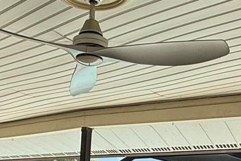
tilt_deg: -2.8
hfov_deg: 30.0
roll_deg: -3.8
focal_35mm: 67
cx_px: 98
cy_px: 242
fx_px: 448
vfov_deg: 18.1
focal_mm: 2.22
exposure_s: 1/701
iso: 50
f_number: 2.2
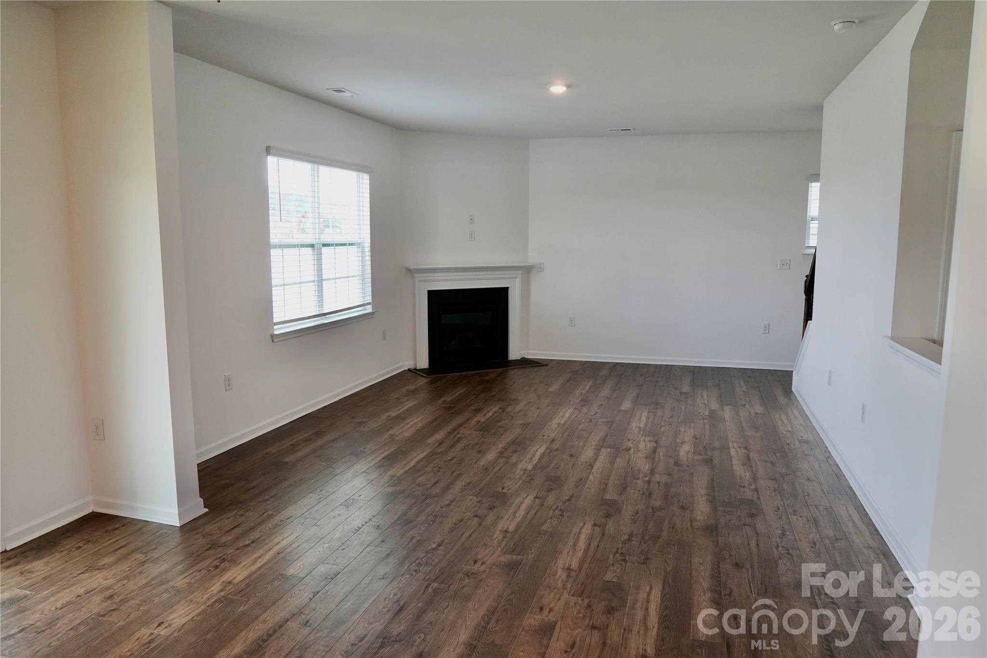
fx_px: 658
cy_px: 329
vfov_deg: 53.1
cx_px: 494
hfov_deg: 73.7
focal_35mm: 24
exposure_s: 1/160
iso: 800
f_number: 4
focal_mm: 16
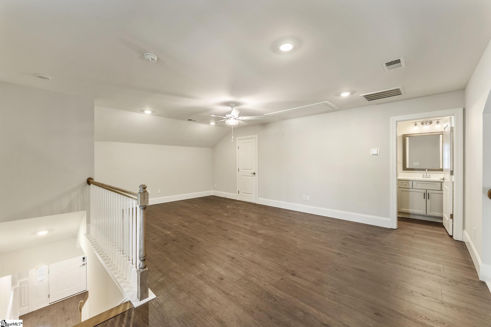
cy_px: 164
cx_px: 246
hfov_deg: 104.3
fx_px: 191
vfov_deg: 81.2
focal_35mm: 14
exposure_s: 1/2
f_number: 6.3
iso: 400
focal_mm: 14
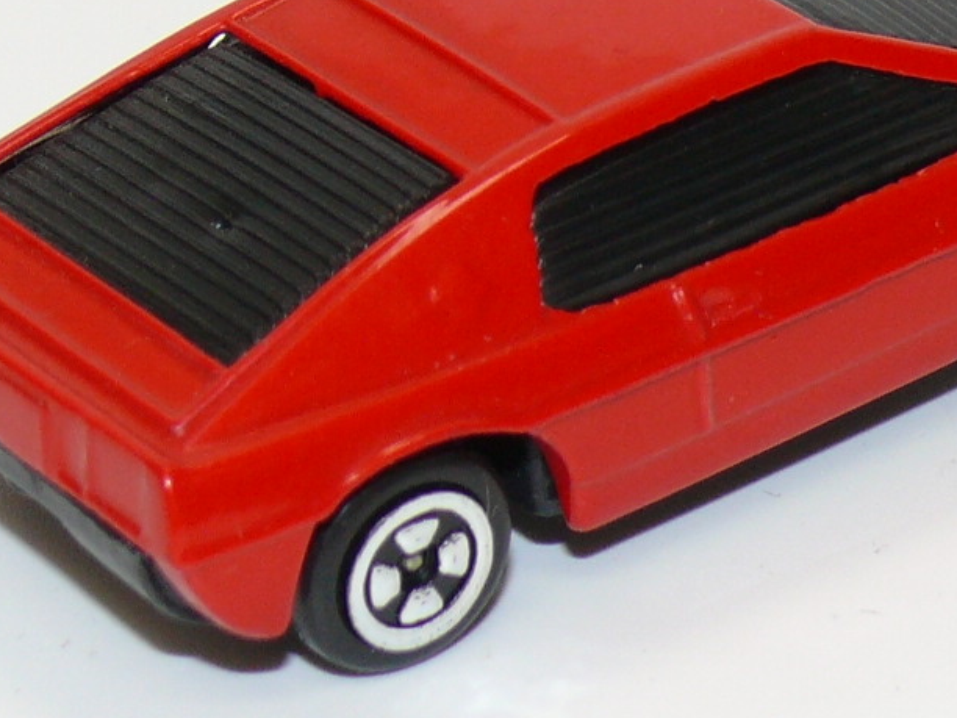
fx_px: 6718
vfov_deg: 6.1
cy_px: 42
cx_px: 583
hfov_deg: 8.1
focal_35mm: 243
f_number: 4
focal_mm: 12.7
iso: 100
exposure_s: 1/40
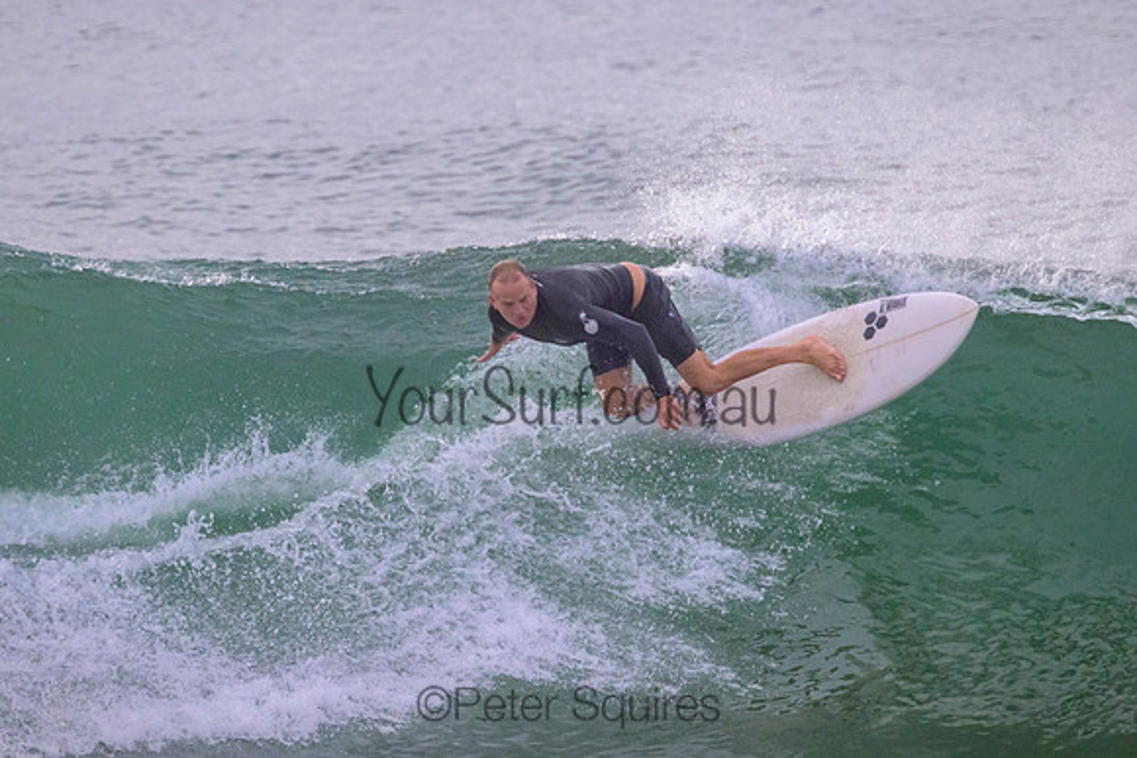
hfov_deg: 2.2
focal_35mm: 958
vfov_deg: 1.4
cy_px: 341
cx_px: 609
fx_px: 30258
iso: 5000
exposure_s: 1/1600
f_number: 11
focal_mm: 800
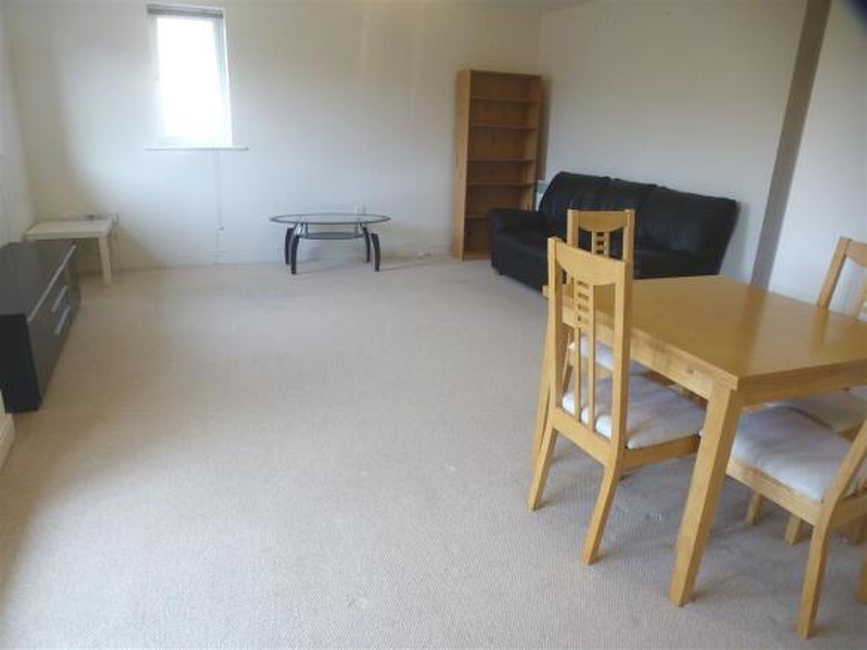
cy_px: 325
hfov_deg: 71.6
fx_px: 601
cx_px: 434
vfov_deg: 56.8
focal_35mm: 24
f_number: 3.3
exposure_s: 1/60
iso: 250
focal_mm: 4.3
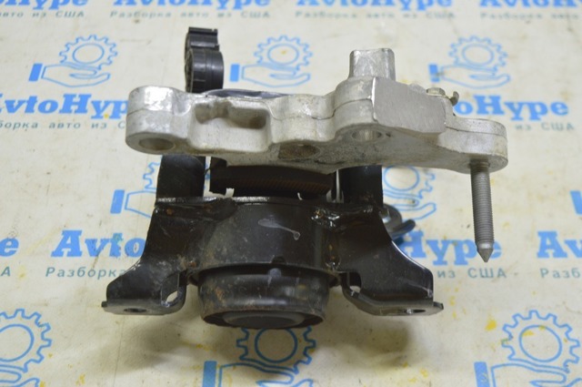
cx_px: 291
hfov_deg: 38.9
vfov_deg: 26.4
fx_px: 823
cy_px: 194
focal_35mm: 51
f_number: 5.6
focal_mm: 34
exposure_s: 1/20
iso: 400
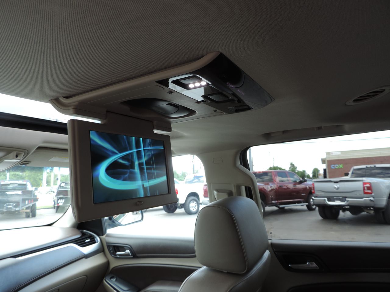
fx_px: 270
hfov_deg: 71.6
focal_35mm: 24
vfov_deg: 56.8
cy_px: 146
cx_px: 195
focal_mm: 4.3
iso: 80
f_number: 3
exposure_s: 1/40
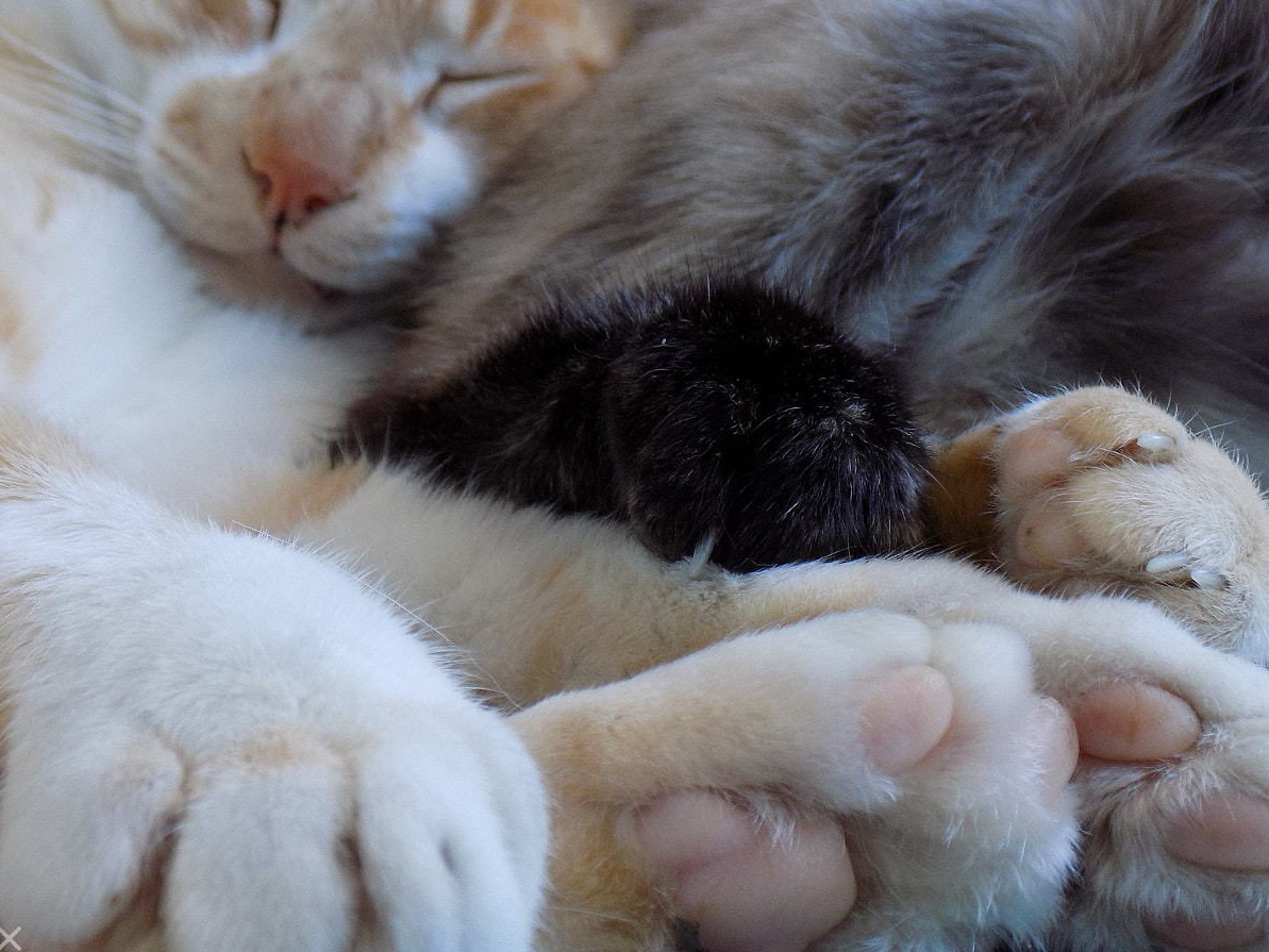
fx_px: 2016
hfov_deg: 34.9
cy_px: 452
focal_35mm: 55
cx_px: 608
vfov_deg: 26.6
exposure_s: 1/30
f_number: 3.6
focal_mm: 7.3
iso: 125
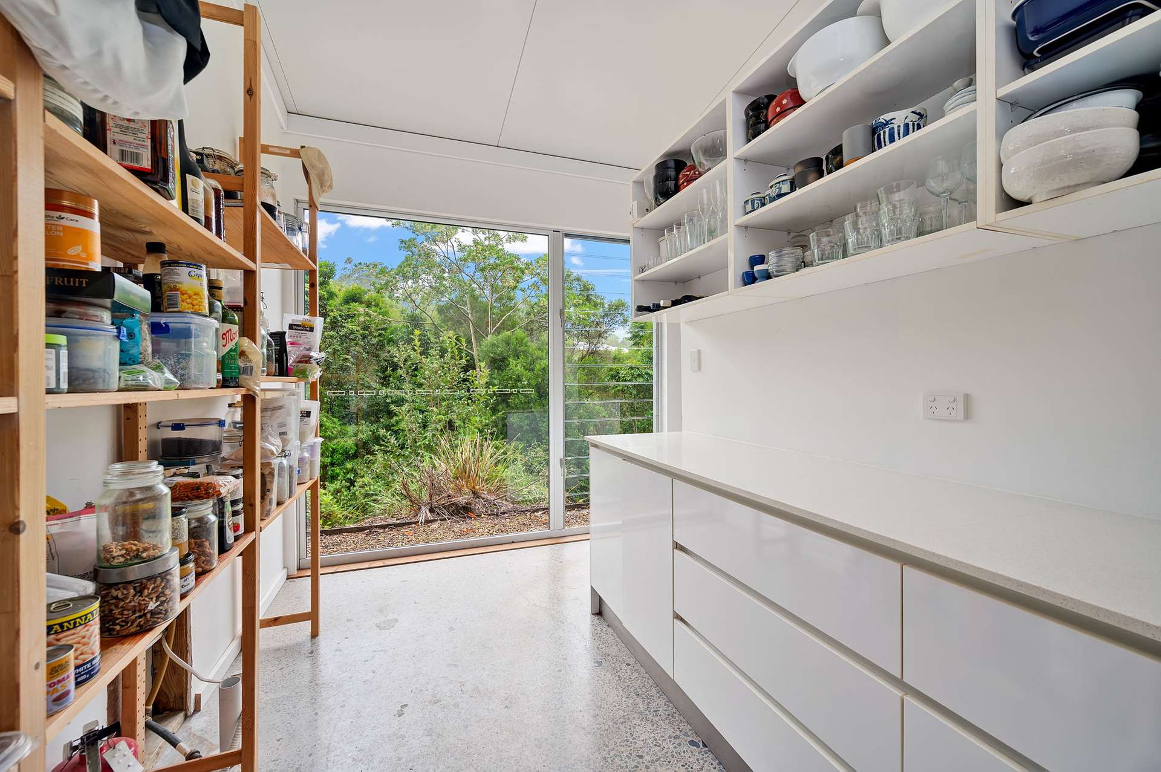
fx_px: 451
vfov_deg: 81.1
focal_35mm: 14
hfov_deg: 104.3
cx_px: 580
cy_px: 386
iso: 200
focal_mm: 14
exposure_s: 1/200
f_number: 8
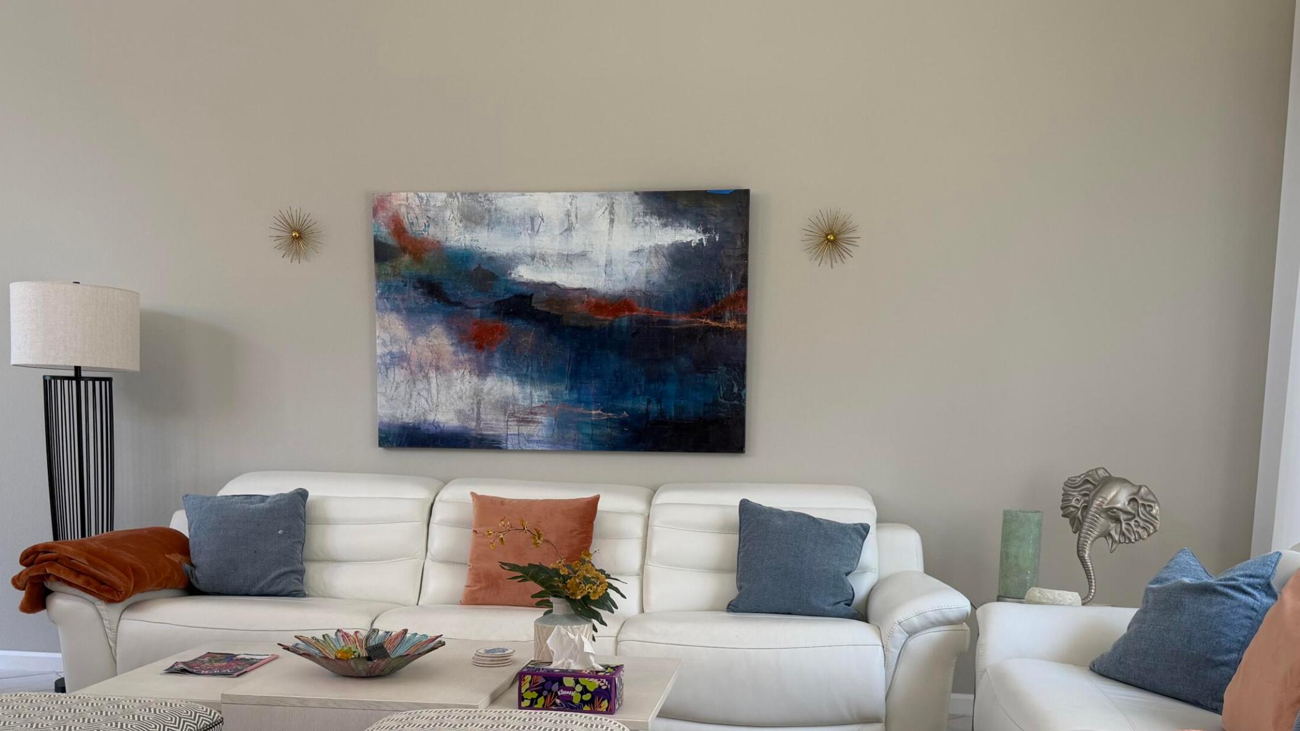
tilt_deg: -6.1
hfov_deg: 55.3
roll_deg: -0.8
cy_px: 547
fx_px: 1241
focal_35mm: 36
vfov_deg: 32.2
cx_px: 644
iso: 80
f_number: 1.78
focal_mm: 6.76
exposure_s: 1/120
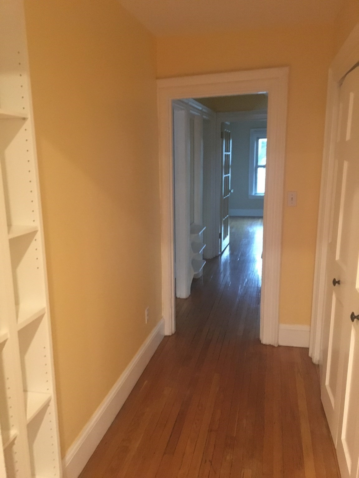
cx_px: 180
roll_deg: +0.7
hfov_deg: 48.2
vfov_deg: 61.7
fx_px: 401
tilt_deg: -12.6
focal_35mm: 29
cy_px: 239
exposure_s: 1/15
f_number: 2.2
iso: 320
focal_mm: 4.15
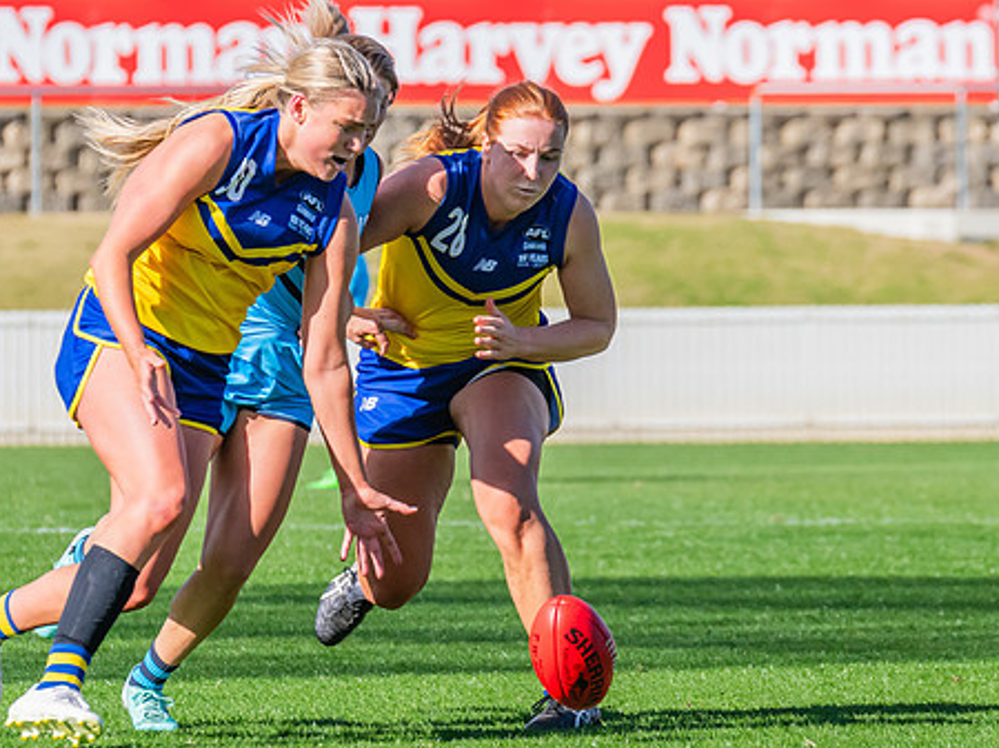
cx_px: 563
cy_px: 393
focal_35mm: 602
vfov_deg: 2.5
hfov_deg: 3.3
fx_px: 17364
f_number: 10
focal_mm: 330
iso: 800
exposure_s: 1/1250
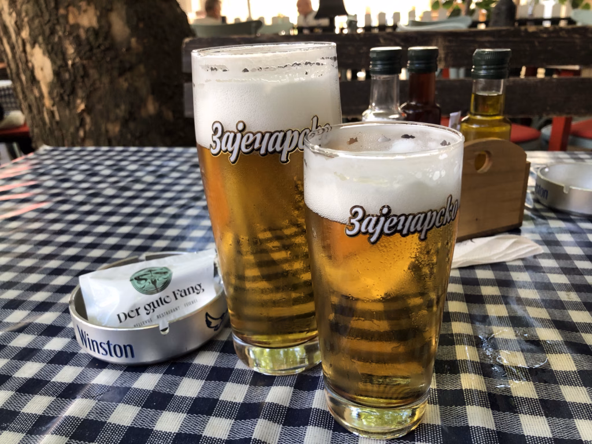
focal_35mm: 28
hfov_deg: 63.4
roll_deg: +2.9
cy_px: 222
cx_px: 296
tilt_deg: -23.8
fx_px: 479
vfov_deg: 49.7
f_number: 1.8
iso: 25
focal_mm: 3.99
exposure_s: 1/40
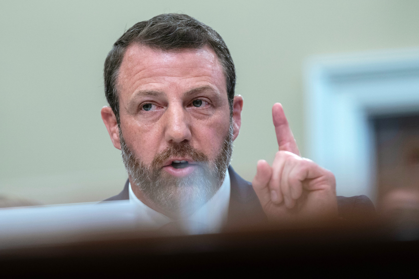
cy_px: 140
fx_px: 1455
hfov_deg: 16.4
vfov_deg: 11.0
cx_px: 210
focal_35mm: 125
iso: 2500
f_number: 2.8
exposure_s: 1/320
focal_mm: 125
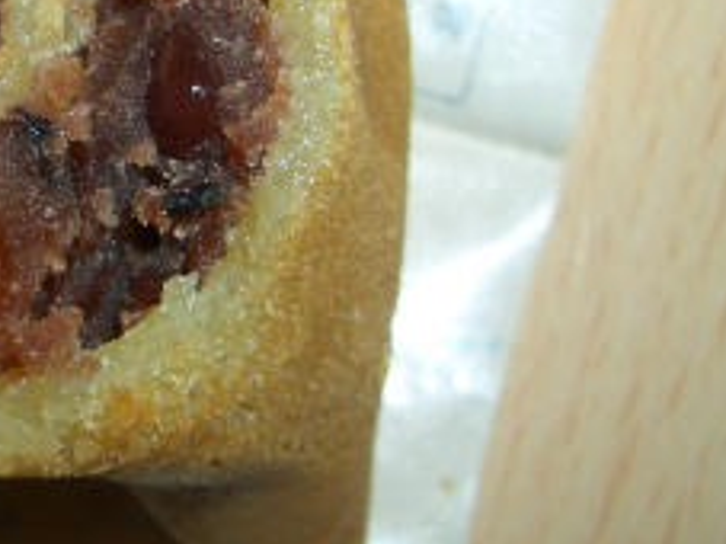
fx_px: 1656
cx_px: 22
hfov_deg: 23.8
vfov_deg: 18.3
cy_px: 35
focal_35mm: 79
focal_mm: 5.8
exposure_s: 1/60
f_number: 4.3
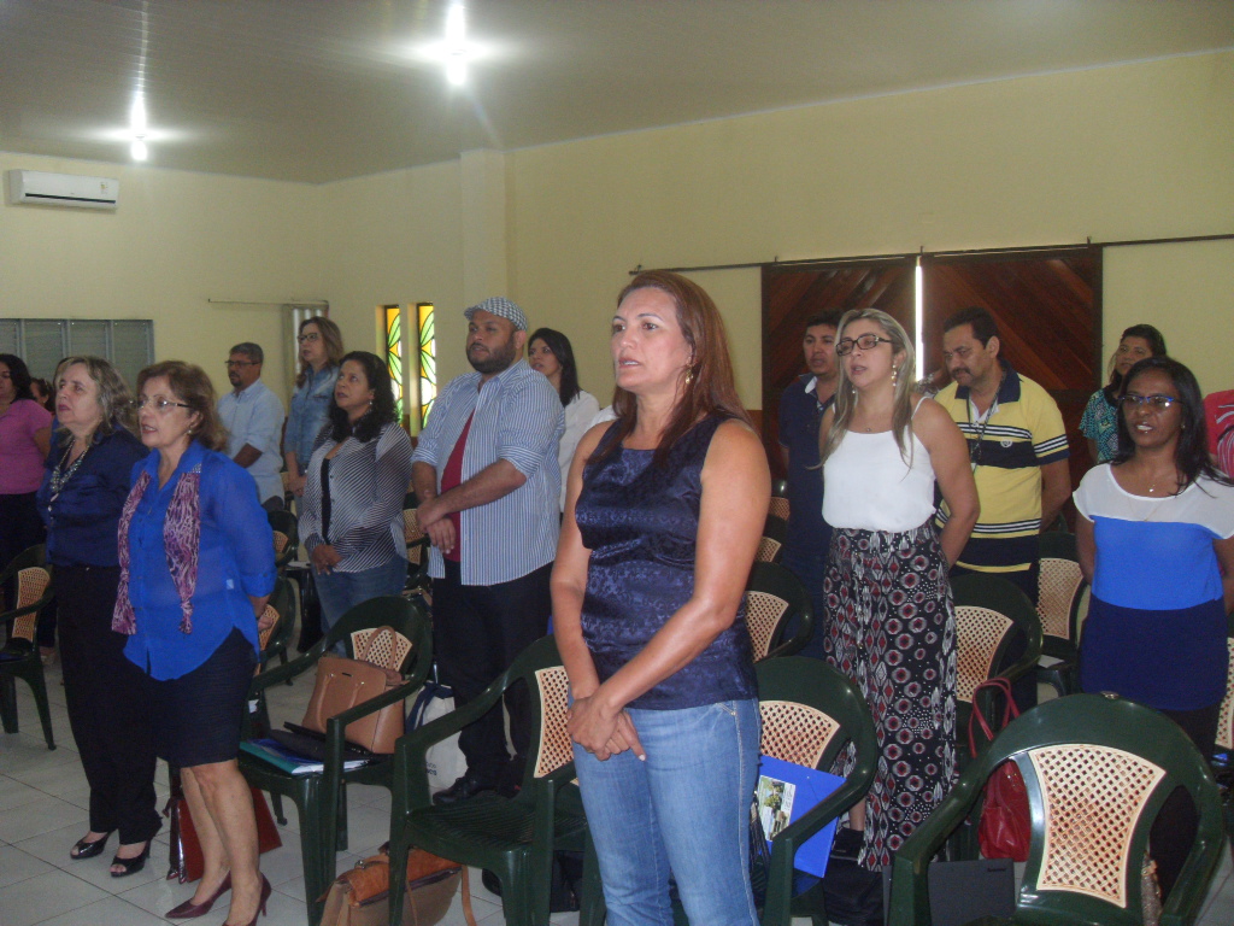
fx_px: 1212
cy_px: 463
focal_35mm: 34
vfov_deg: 41.8
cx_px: 617
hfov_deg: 54.0
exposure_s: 1/45
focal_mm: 6.3
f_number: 2.8
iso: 320
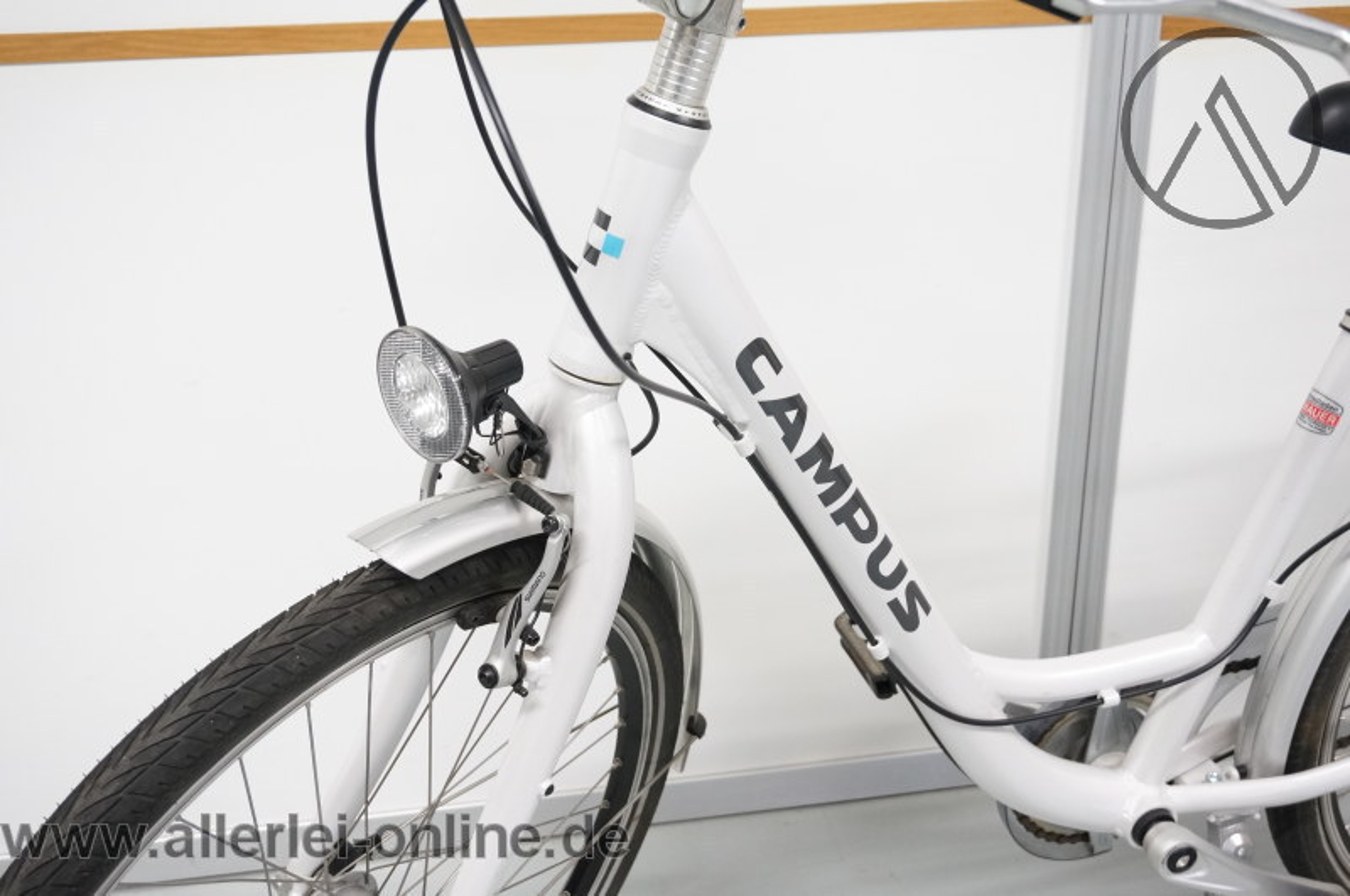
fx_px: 1460
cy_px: 448
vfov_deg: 34.1
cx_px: 675
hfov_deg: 49.6
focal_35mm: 39
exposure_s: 1/40
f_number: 4.5
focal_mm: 26
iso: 1600
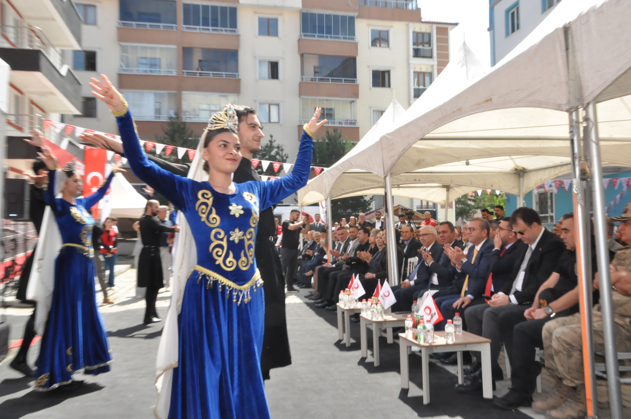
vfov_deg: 36.8
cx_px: 316
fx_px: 630
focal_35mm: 36
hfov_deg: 53.2
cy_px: 210
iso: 1600
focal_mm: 24
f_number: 25
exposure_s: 1/200
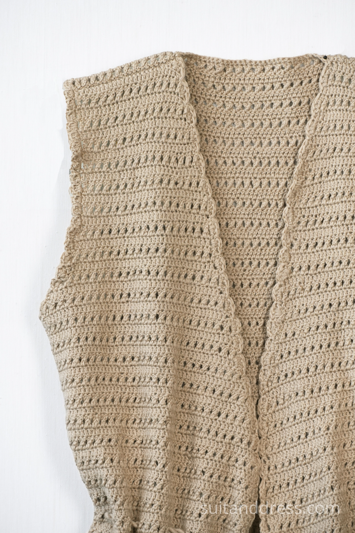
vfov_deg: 11.1
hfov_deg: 7.4
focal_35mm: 186
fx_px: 2751
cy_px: 266
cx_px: 178
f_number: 7.1
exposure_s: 1/50
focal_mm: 124
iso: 320
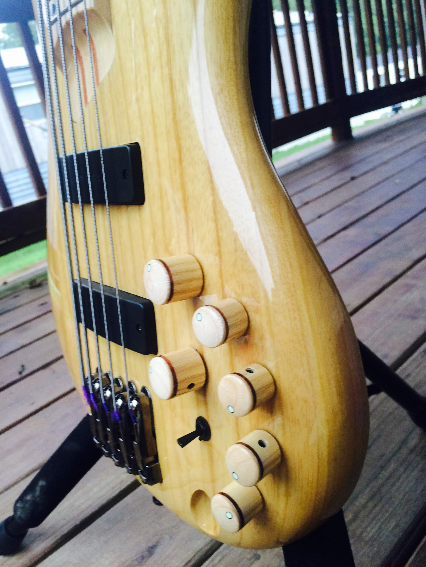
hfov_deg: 48.2
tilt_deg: -21.1
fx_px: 476
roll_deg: +14.7
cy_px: 284
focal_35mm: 29
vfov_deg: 61.7
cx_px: 213
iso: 64
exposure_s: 1/120
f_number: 2.2
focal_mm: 4.15
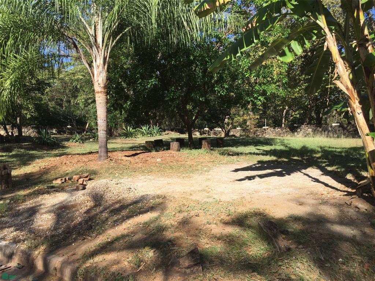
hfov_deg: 61.7
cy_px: 140
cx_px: 188
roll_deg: +1.0
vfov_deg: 48.2
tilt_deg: -2.9
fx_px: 314
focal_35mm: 29
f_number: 2.2
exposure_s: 1/1522
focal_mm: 4.15
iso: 32
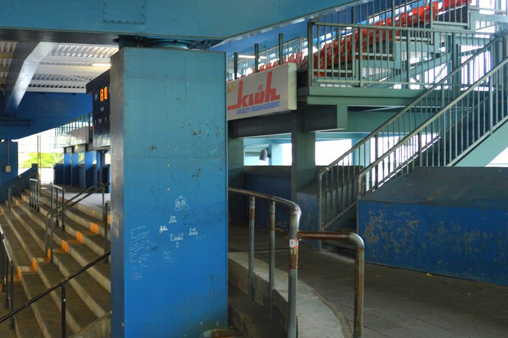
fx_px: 593
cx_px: 152
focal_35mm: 42
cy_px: 110
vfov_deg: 31.6
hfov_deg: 45.4
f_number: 3.5
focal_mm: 18
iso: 400
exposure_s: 1/50
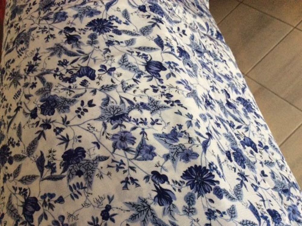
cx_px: 151
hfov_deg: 56.9
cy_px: 113
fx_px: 279
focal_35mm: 32
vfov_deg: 44.1
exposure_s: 1/25
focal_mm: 3.3
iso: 250
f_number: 2.4
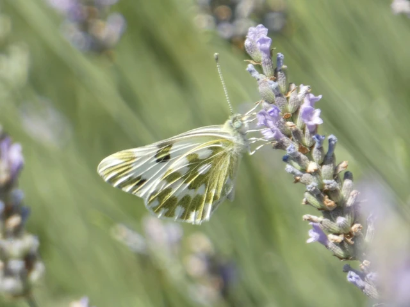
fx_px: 8291
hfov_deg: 2.8
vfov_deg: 2.1
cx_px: 205
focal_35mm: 700
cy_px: 154
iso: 100
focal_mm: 125.5
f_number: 5.6
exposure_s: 1/100
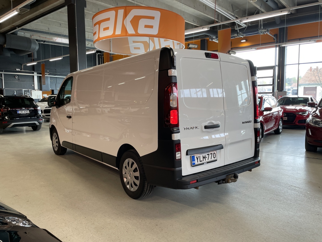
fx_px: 242
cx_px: 161
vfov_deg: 53.1
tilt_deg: -1.9
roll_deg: +0.8
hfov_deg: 67.3
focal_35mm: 26
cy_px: 121
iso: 80
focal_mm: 4.2
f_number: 1.6
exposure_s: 1/100
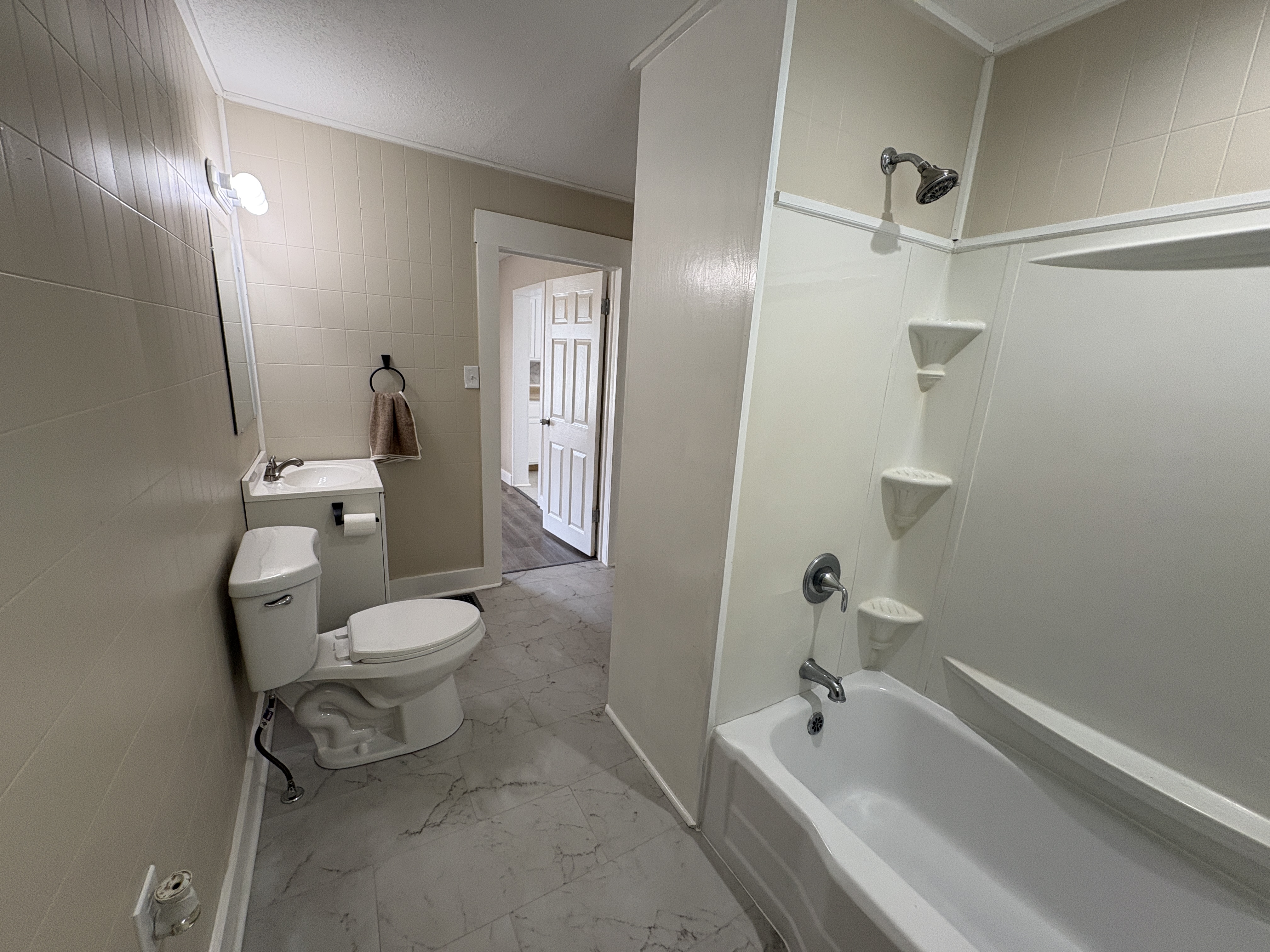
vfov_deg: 85.7
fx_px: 514
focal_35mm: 14
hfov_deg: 102.1
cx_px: 635
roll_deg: -4.3
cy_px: 476
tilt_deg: -12.5
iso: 160
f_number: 2.2
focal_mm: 2.22
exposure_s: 1/120
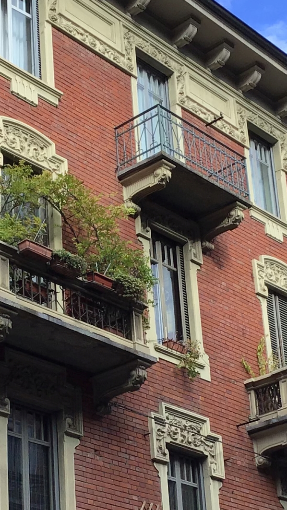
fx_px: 1204
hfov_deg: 13.6
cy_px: 363
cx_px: 113
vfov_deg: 23.7
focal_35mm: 89
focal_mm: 3.3
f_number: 2.4
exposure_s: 1/335
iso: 25
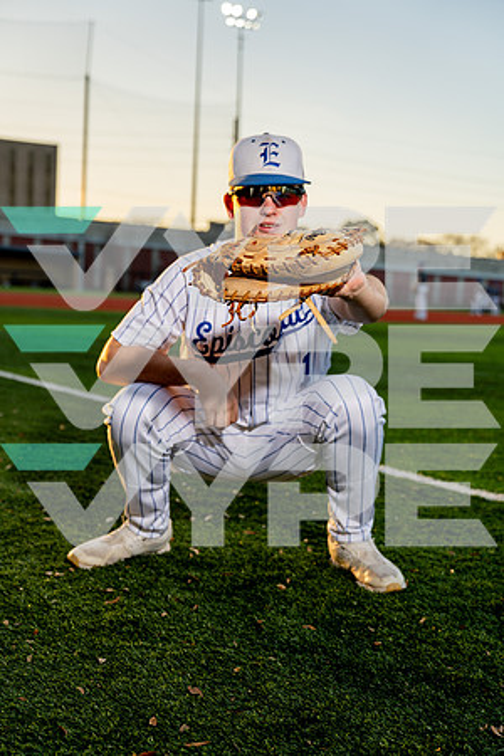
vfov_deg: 38.2
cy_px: 378
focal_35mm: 52
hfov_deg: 26.0
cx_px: 252
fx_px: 1092
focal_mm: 52
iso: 100
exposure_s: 1/250
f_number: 4
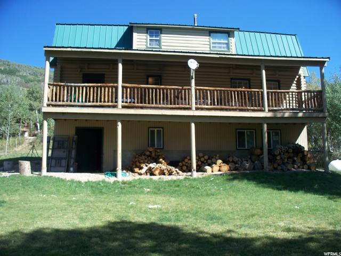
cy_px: 128
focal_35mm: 36
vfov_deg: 39.7
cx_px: 170
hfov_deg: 51.4
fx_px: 355
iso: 64
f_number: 2.8
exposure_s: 1/500
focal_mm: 7.54
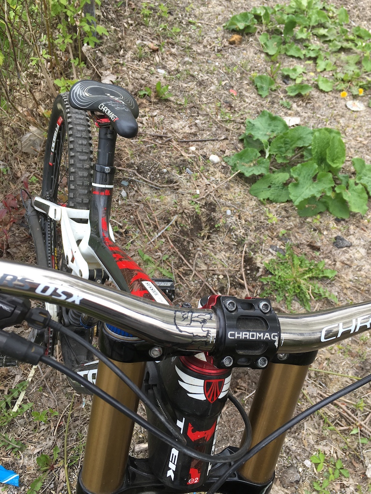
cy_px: 247
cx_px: 186
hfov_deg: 48.2
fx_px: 414
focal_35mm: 29
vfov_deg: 61.7
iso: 25
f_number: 2.2
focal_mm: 4.15
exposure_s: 1/337
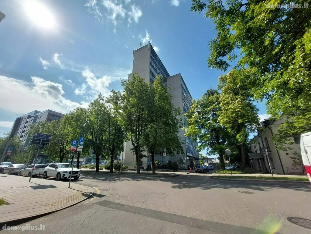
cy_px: 117
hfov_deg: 106.2
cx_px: 156
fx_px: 117
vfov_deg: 89.9
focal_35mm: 13
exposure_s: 1/1398
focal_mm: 1.74
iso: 50
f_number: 2.2
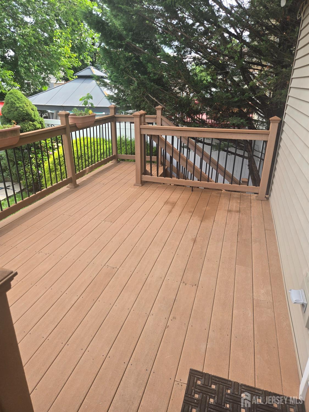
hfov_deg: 58.9
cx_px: 154
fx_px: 274
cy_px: 206
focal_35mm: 23
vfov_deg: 73.9
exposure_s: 1/281
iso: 25
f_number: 1.8
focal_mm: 5.4
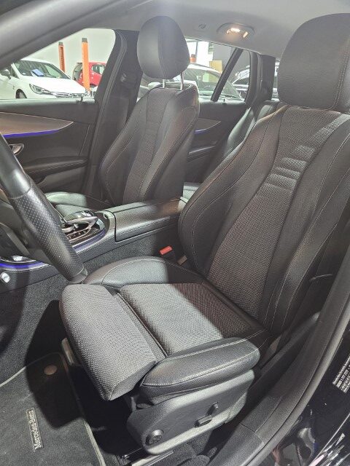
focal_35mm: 23
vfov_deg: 73.9
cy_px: 233
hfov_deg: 58.9
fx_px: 310
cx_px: 175
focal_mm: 6.3
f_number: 1.7
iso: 640
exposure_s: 1/50
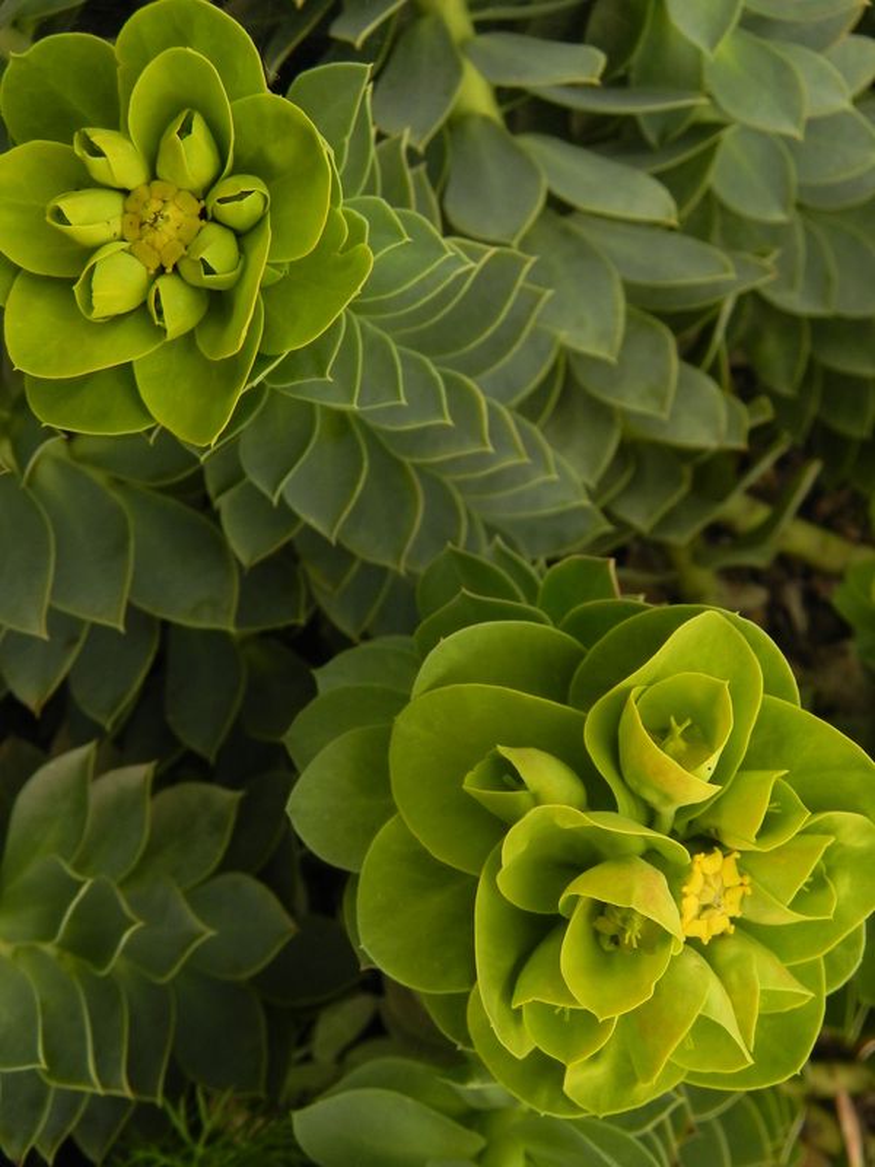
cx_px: 438
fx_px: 1112
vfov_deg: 55.4
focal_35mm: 33
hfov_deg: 42.9
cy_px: 584
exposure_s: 1/160
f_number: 4
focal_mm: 5.9
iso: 200
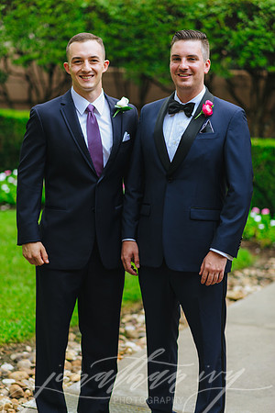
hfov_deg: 16.1
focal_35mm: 85
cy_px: 206
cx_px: 138
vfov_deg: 23.9
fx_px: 974
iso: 400
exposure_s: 1/320
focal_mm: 85
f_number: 2.2
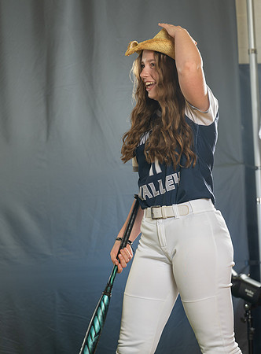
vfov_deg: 15.0
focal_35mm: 132
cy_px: 170
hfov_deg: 11.1
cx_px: 141
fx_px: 1341
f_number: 2.8
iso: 200
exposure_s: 1/200
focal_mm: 70
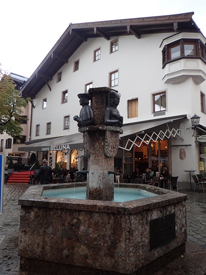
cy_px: 138
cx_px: 103
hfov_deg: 54.9
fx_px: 198
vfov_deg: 69.4
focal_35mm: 25
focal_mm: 4.5
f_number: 2
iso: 100
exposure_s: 1/80
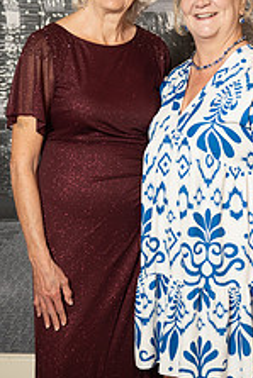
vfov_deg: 22.6
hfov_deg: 15.2
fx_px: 947
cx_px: 146
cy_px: 203
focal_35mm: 90
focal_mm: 44.6
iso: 1000
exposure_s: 1/160
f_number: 2.8
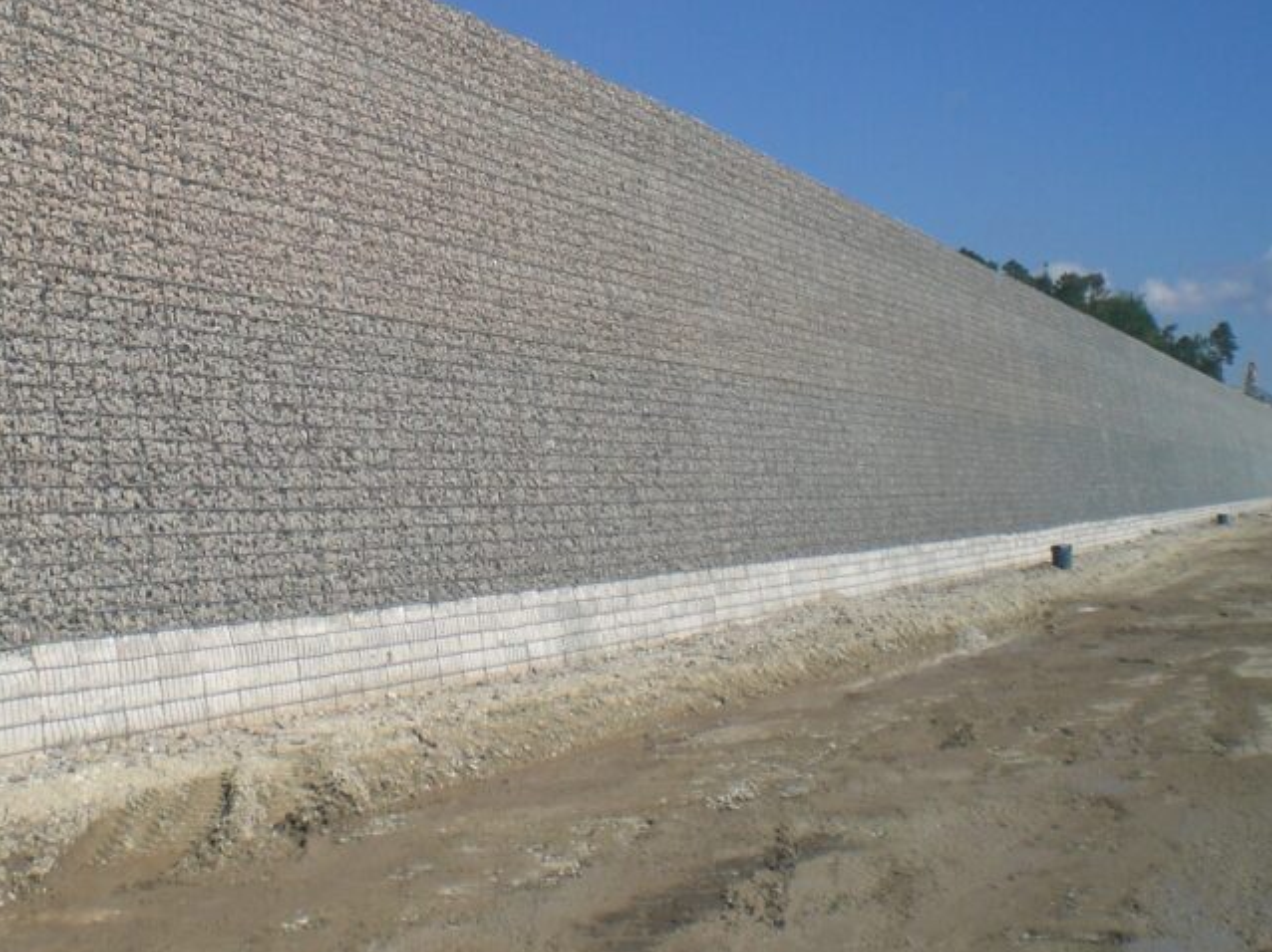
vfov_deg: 23.8
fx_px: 2241
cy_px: 251
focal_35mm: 61
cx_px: 381
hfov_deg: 31.3
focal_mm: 6.3
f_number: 4.4
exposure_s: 1/640
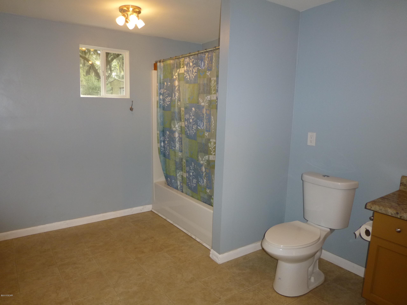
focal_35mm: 24
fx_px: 282
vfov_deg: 56.8
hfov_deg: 71.6
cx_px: 204
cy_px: 152
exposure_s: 1/60
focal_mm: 4.3
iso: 200
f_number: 3.3
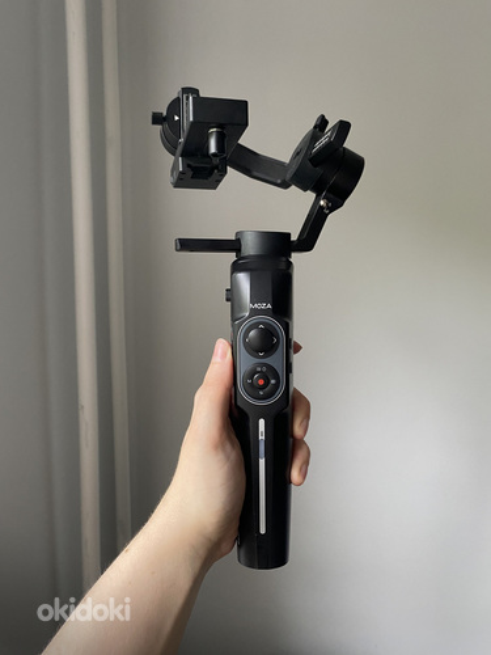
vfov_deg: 67.3
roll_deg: -1.3
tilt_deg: -3.1
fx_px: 492
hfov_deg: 53.1
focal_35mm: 26
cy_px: 328
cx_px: 246
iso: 200
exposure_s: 1/60
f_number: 1.8
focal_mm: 4.25
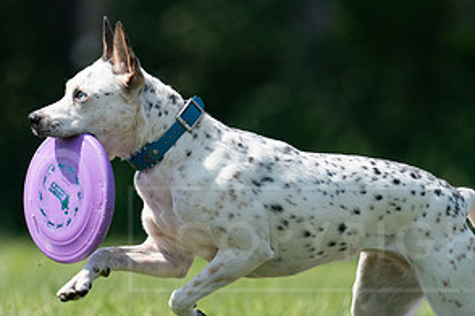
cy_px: 267
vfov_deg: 1.2
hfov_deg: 1.7
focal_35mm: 1182
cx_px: 283
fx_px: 15595
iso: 640
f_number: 6.3
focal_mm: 600
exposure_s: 1/4000
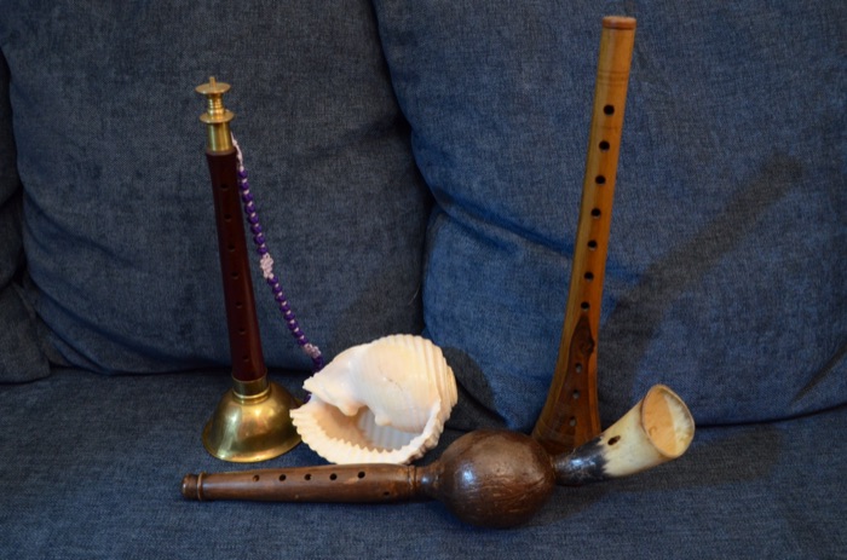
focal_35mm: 32
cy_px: 280
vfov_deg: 41.5
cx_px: 424
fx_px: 739
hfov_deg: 59.6
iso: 1600
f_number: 11
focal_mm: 21
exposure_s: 1/8
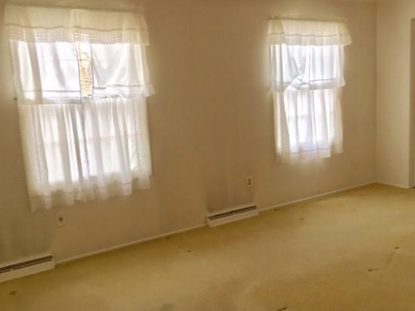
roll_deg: +2.5
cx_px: 223
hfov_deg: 53.9
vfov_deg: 41.7
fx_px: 407
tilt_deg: -9.7
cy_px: 147
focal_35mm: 34
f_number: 2.2
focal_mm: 4.15
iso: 32
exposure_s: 1/40
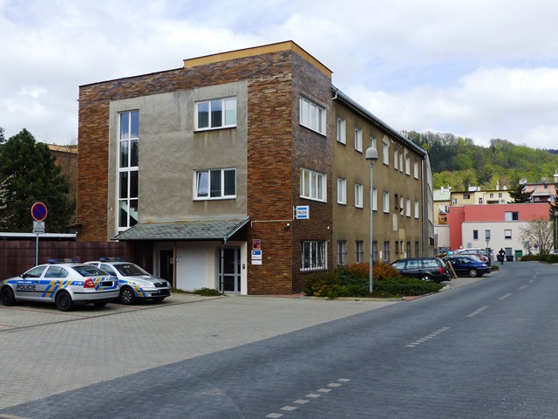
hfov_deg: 54.0
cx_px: 279
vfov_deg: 41.8
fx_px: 548
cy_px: 210
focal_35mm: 34
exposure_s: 1/800
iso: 100
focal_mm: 6
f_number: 4
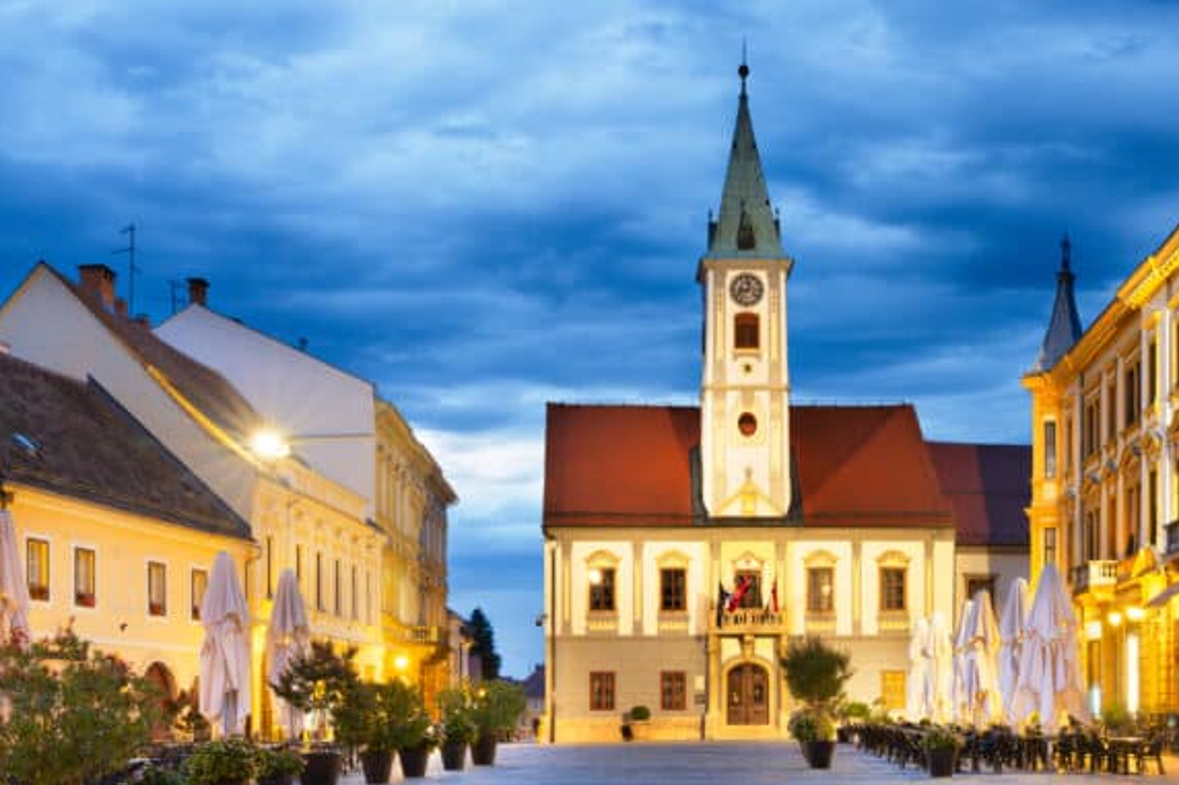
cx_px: 754
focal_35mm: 51
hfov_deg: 38.6
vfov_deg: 26.5
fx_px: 1670
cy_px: 429
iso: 100
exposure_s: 25
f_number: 11
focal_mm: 38
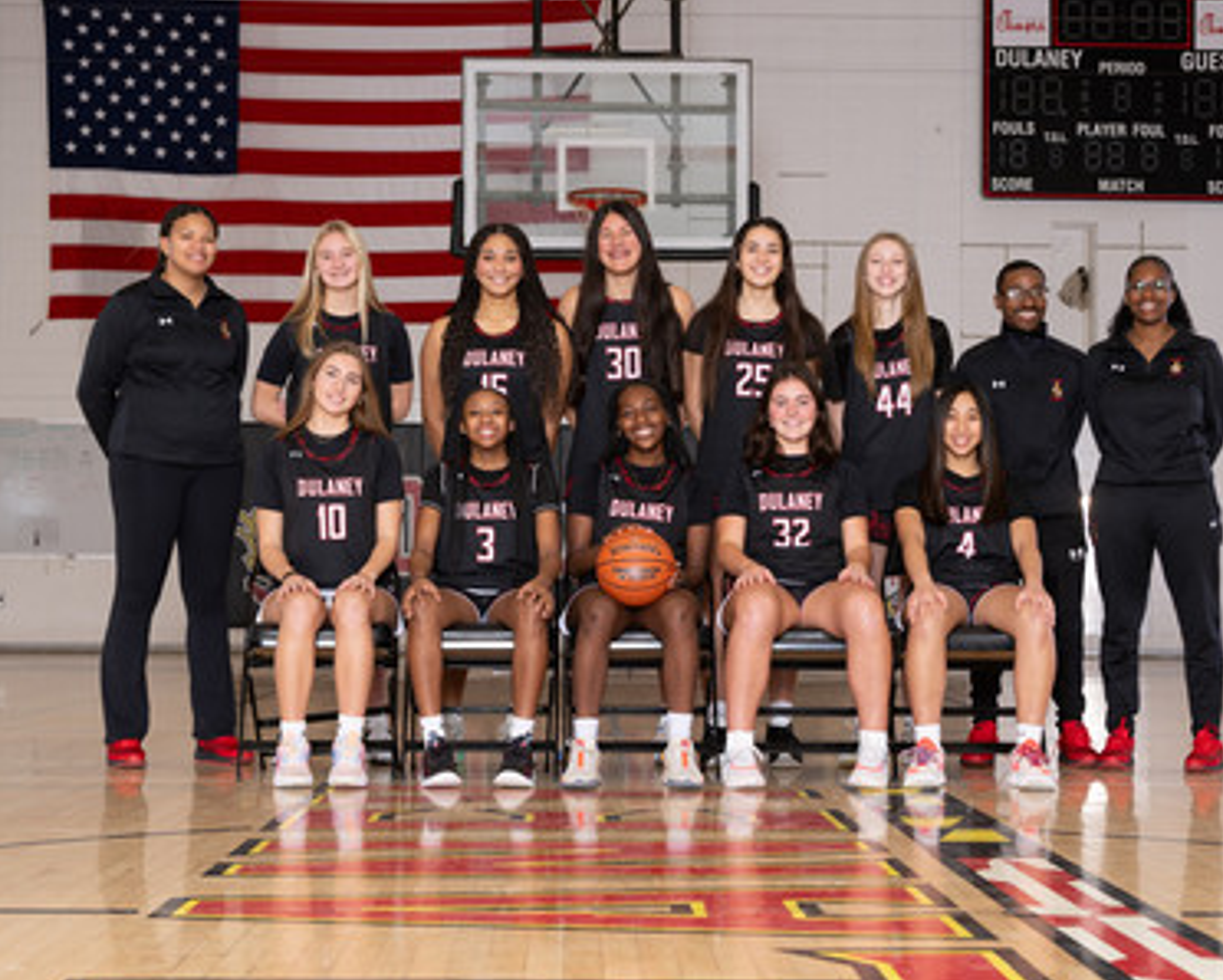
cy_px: 564
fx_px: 2499
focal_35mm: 69
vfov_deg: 22.2
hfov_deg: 27.5
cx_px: 669
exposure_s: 1/100
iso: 200
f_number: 5
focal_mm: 52
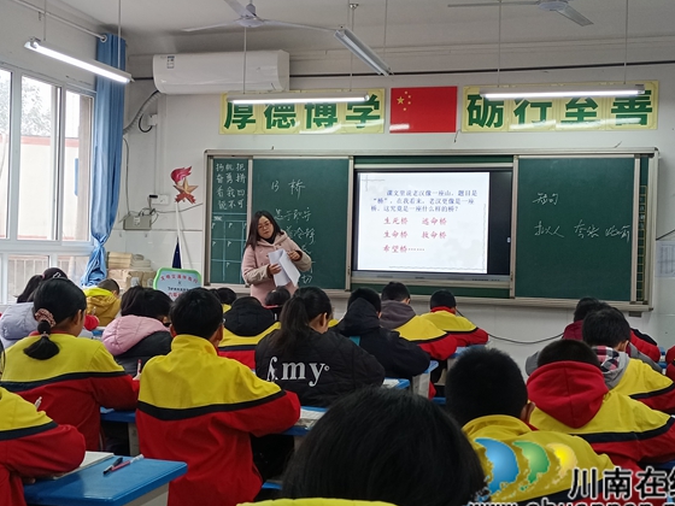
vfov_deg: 30.3
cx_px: 347
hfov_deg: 39.7
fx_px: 936
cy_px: 266
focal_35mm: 48
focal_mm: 4.71
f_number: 1.79
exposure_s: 1/50
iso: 607
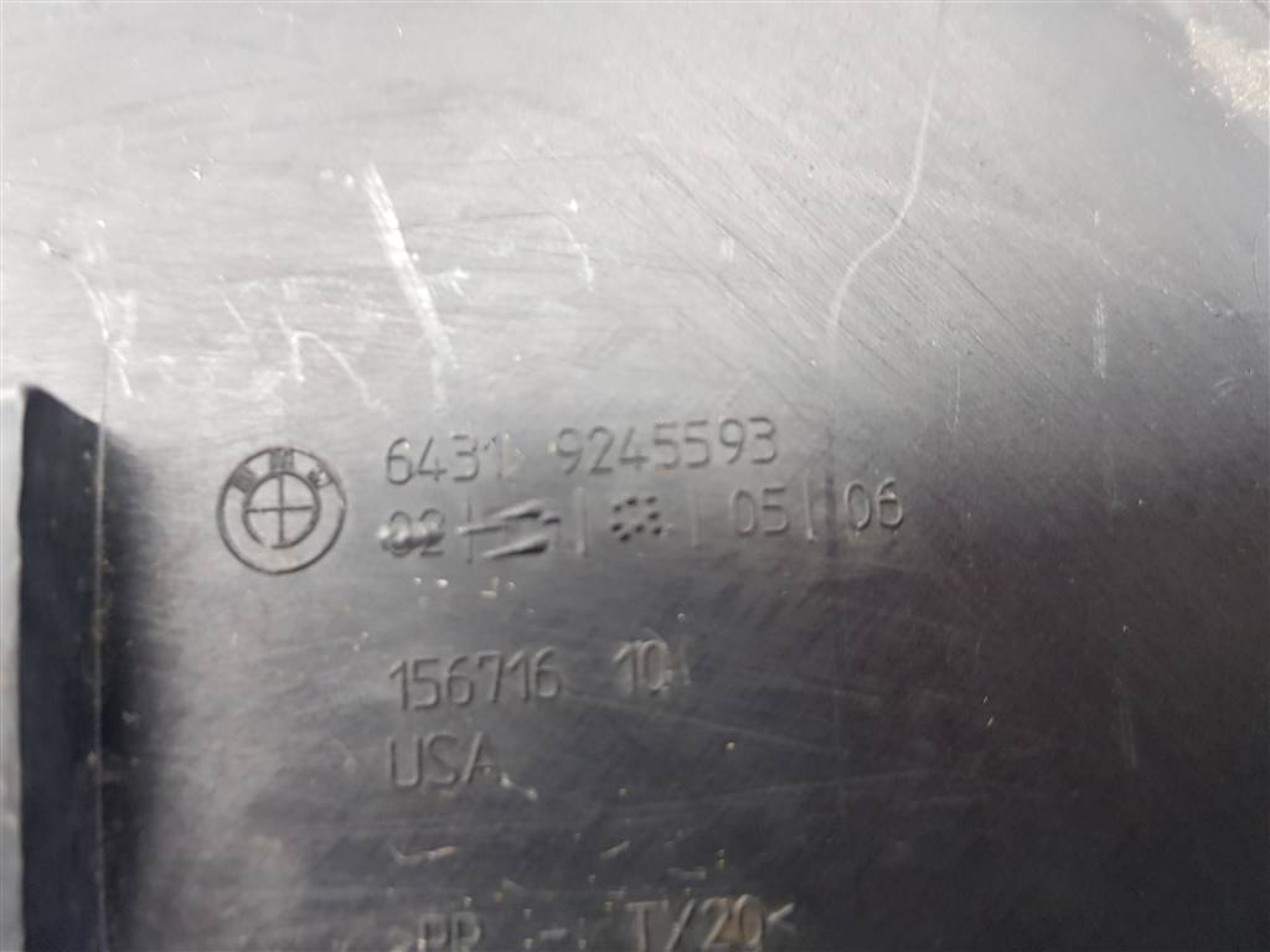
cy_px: 476
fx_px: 954
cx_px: 635
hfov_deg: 67.3
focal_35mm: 26
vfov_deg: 53.1
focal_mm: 4.2
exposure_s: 1/33
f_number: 1.7
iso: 160
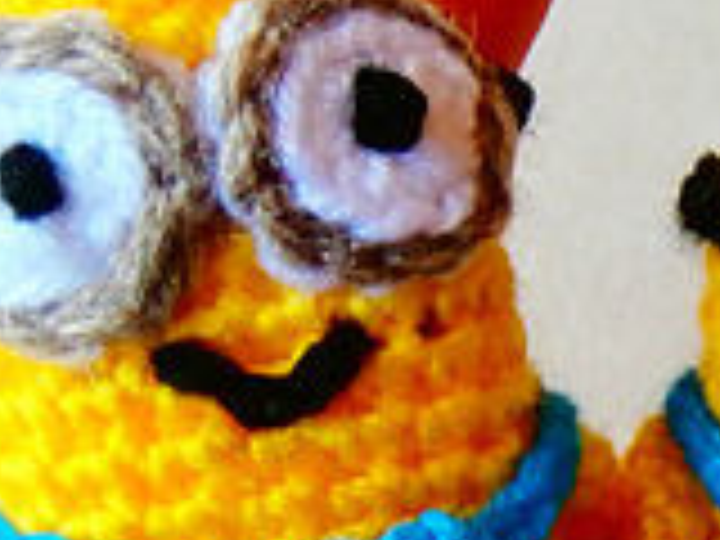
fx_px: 2496
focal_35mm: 120
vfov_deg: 12.2
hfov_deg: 15.7
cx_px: 900
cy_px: 500
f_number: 3.5
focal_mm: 5.36
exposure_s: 1/13
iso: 200
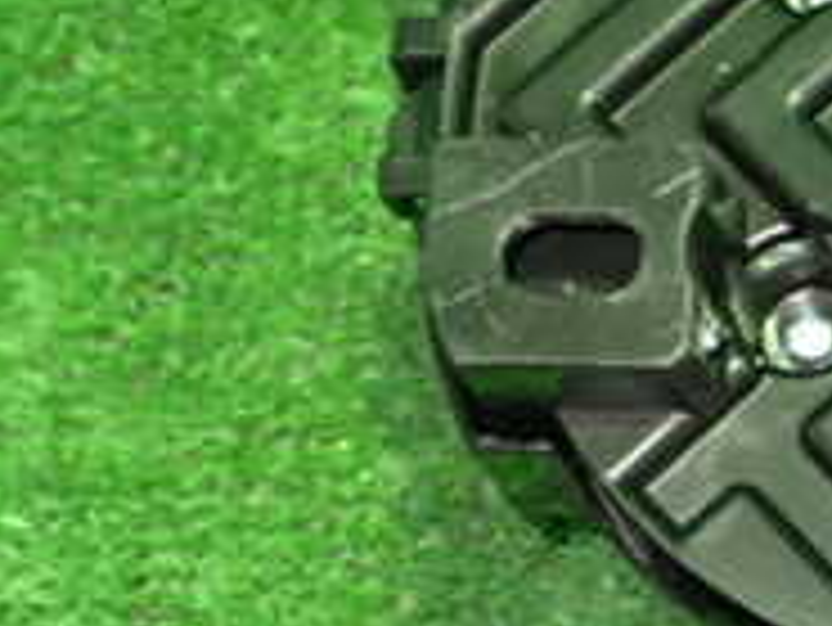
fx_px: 3199
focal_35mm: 133
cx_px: 1120
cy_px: 203
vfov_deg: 11.1
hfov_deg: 14.2
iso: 800
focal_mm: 7.31
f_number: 2.8
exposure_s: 1/25
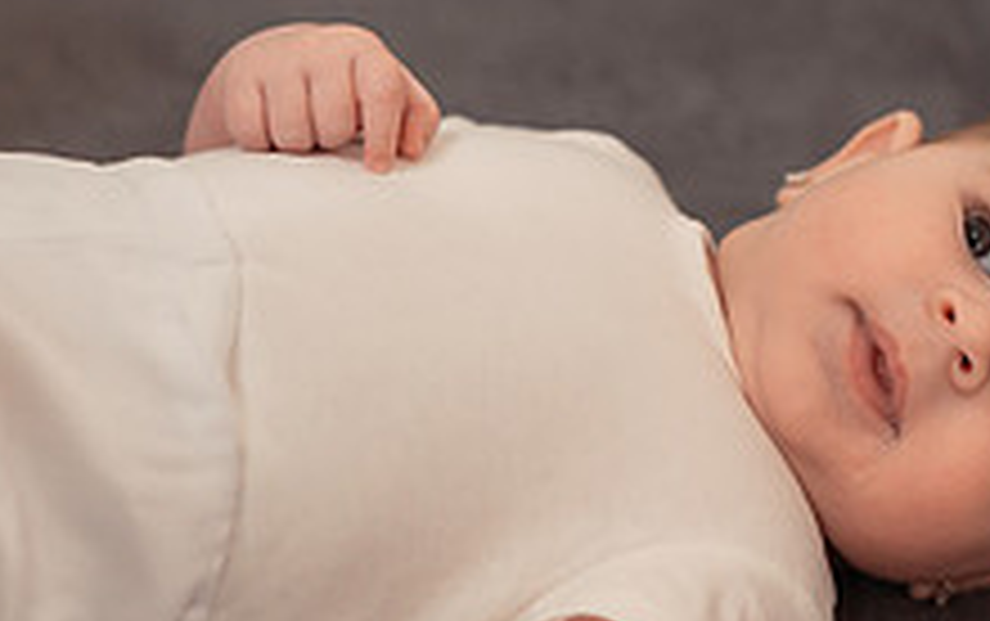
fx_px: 6158
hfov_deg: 9.2
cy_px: 711
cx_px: 274
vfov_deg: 5.7
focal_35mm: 228
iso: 1600
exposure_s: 1/160
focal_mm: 85
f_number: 2.2
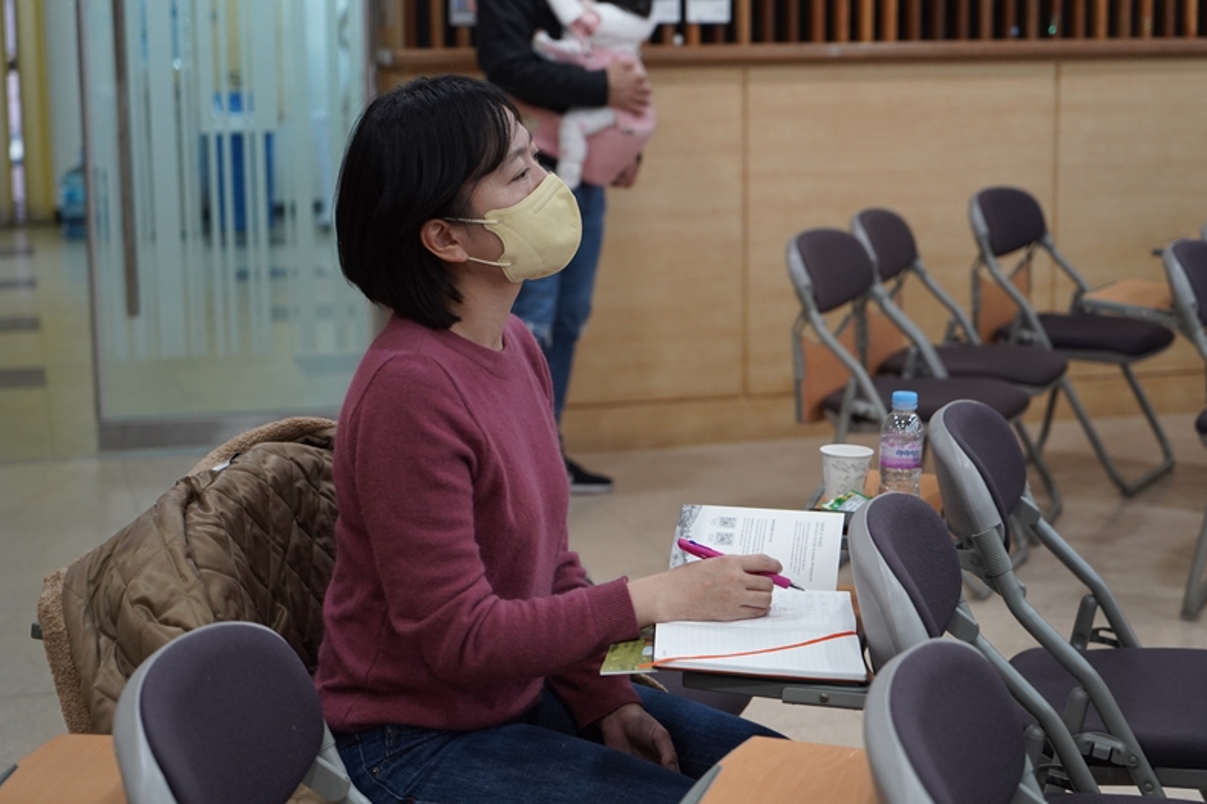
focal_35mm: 66
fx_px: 2212
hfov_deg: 30.5
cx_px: 611
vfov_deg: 20.6
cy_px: 402
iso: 2000
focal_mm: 65
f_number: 4
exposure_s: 1/160
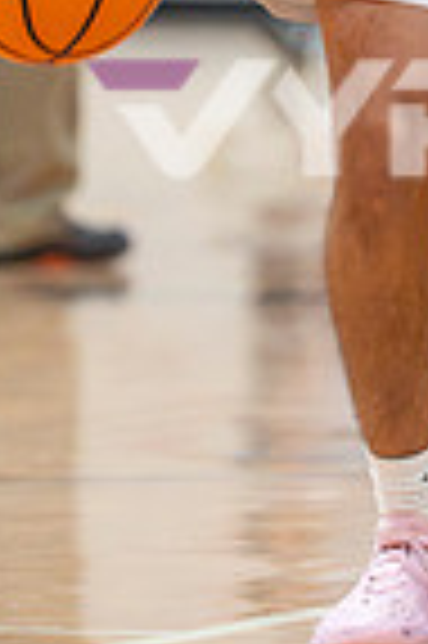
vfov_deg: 2.2
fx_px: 16606
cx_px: 287
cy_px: -531
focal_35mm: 929
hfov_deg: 1.5
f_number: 3.2
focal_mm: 153
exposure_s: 1/1250
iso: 10000
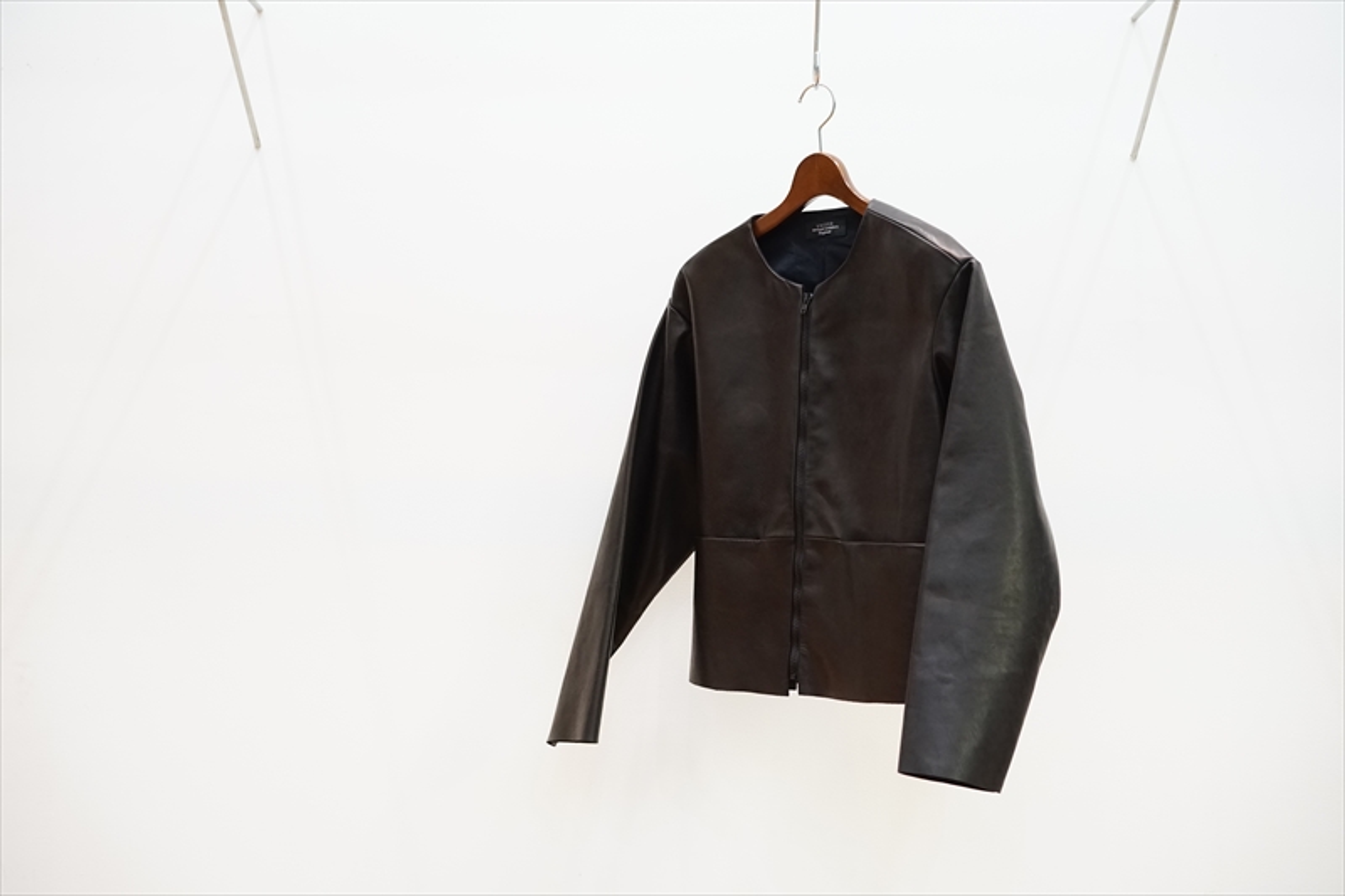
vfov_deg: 24.6
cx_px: 672
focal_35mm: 55
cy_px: 448
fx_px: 2054
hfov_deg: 36.3
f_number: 4
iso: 1600
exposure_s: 1/60
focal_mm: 55
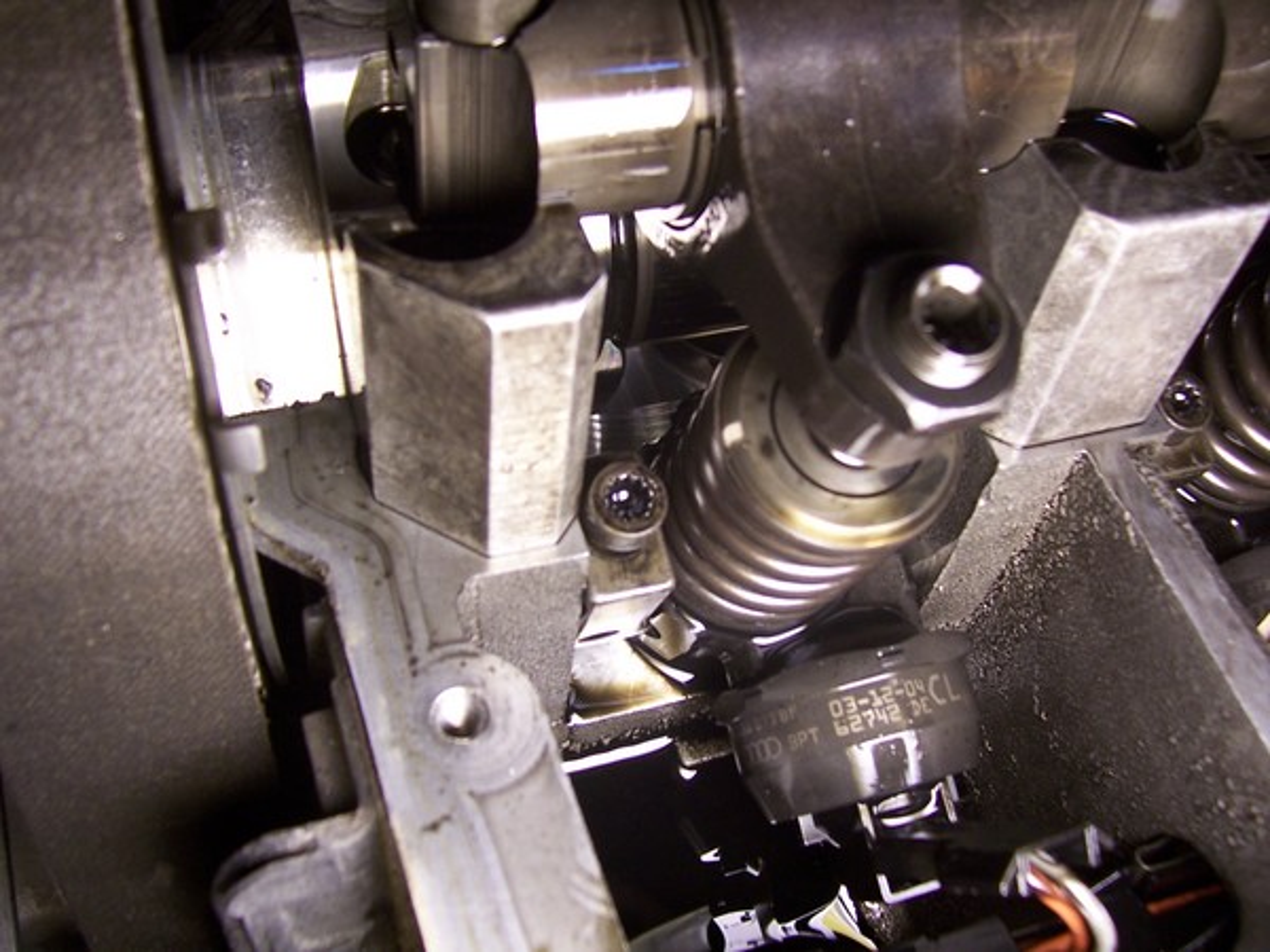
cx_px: 635
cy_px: 476
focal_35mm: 34
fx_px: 1247
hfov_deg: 54.0
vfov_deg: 41.8
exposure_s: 1/30
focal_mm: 5.6
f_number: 2.7
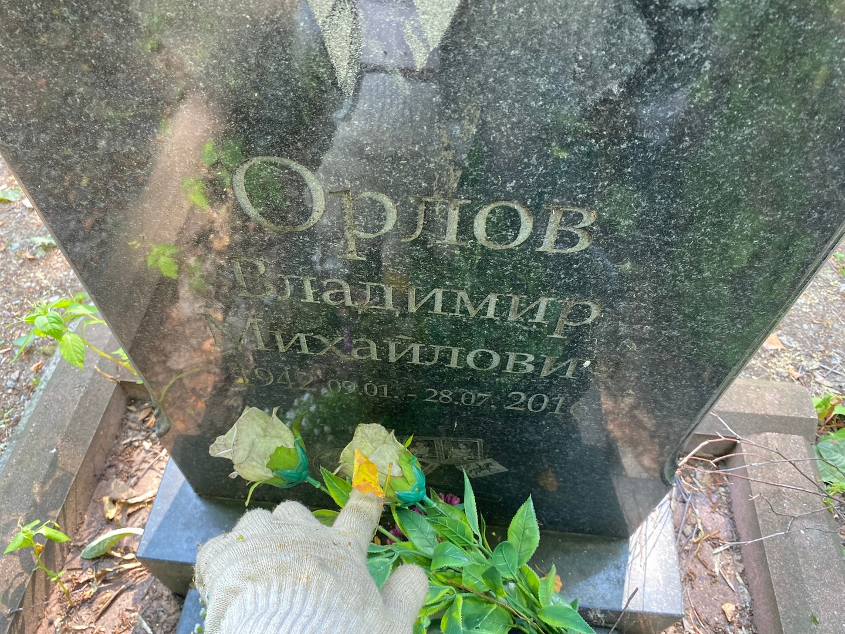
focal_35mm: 26
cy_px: 317
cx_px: 422
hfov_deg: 67.3
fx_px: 635
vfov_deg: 53.1
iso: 125
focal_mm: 4.25
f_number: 1.8
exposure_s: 1/109
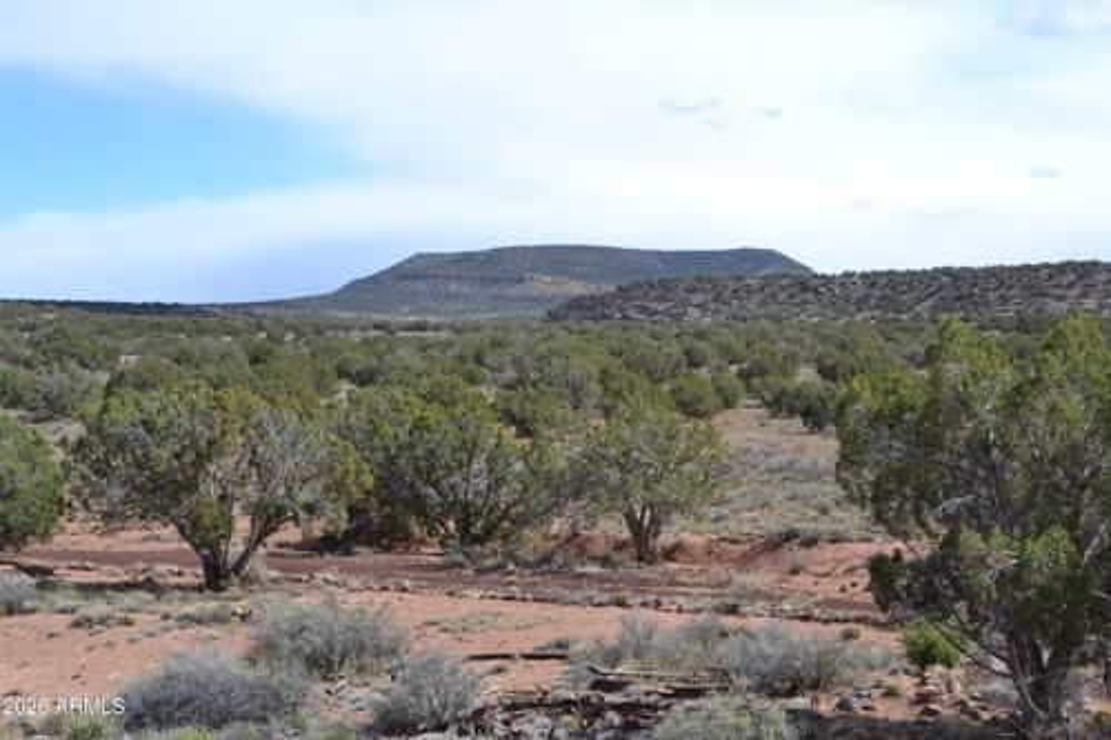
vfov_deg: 21.6
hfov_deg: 31.9
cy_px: 370
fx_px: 1943
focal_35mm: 63
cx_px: 556
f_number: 8
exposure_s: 1/250
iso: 100
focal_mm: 42
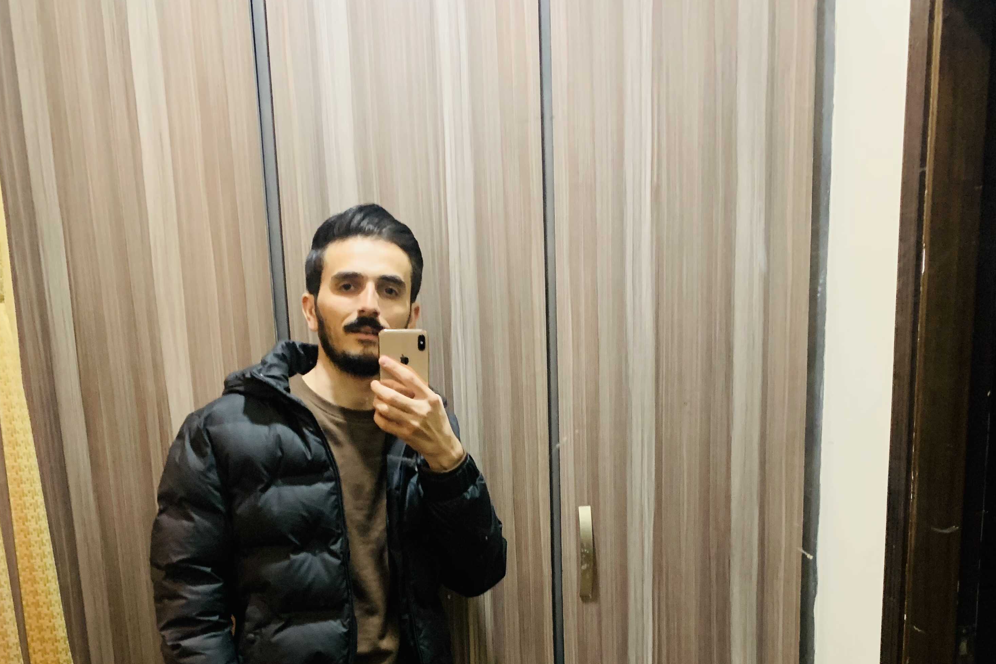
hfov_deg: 51.9
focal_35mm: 37
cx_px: 506
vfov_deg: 34.2
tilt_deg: -12.2
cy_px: 581
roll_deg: +2.3
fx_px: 1024
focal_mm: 4.25
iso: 320
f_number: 1.8
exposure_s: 1/33
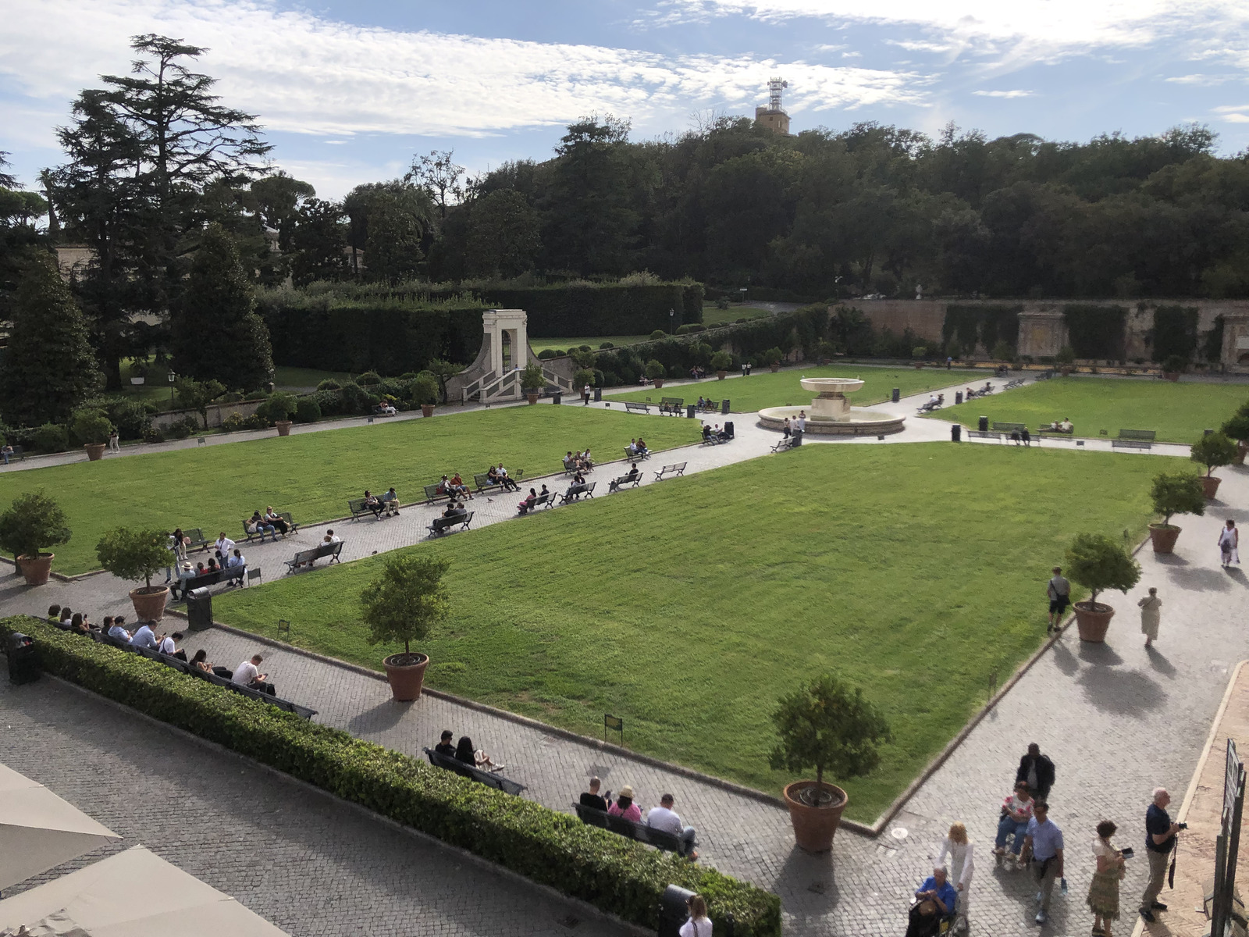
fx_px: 1010
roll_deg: +0.7
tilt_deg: -10.6
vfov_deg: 49.7
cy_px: 468
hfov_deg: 63.4
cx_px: 624
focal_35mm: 28
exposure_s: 1/5405
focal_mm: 4
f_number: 1.8
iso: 25
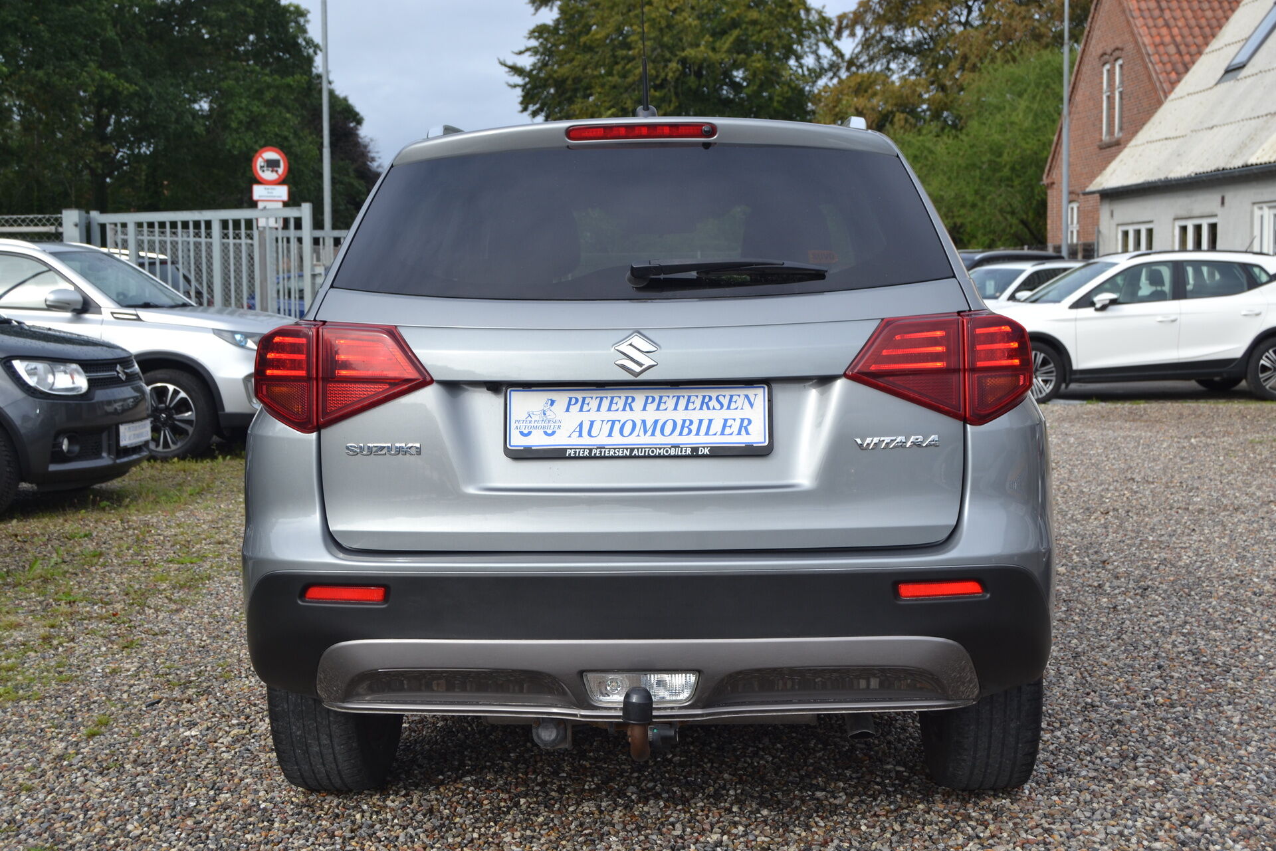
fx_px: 1595
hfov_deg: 43.6
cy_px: 426
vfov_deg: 29.9
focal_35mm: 45
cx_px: 638
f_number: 7.1
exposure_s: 1/200
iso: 100
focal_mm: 30
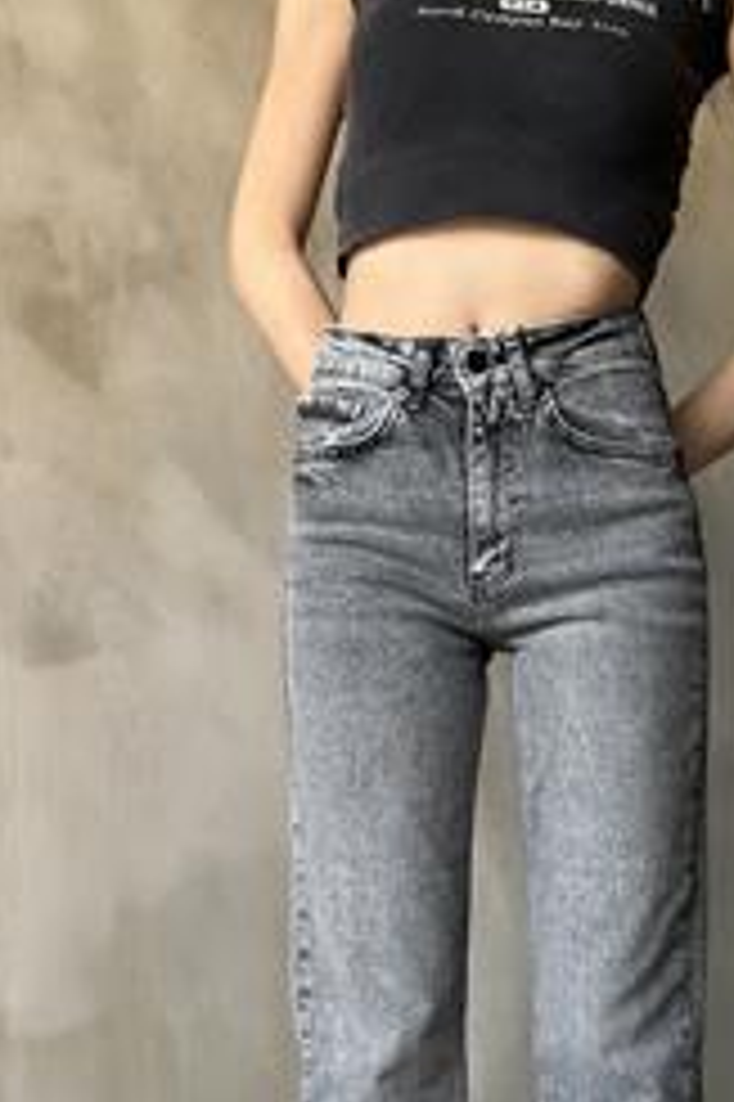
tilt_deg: +3.7
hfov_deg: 15.6
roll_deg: +0.1
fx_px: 2664
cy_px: 882
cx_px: 527
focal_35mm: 87
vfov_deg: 23.1
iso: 250
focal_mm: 6.86
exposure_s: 1/60
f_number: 1.78
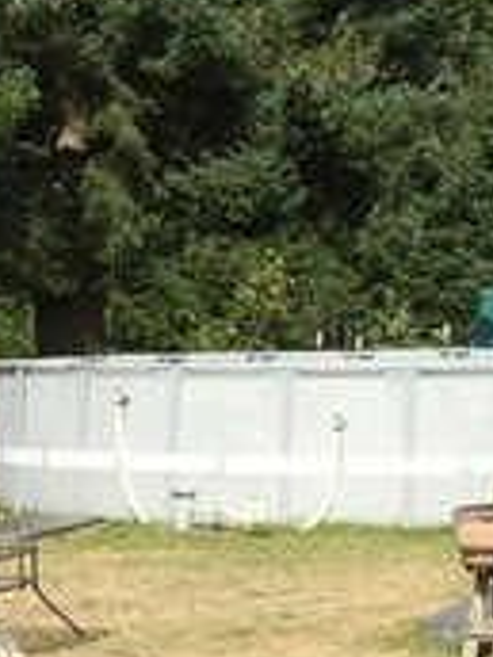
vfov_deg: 11.4
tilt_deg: +2.8
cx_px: 409
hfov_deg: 8.6
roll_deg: -1.0
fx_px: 3285
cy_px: 187
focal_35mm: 173
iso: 32
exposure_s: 1/2198
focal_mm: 4.15
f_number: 2.2
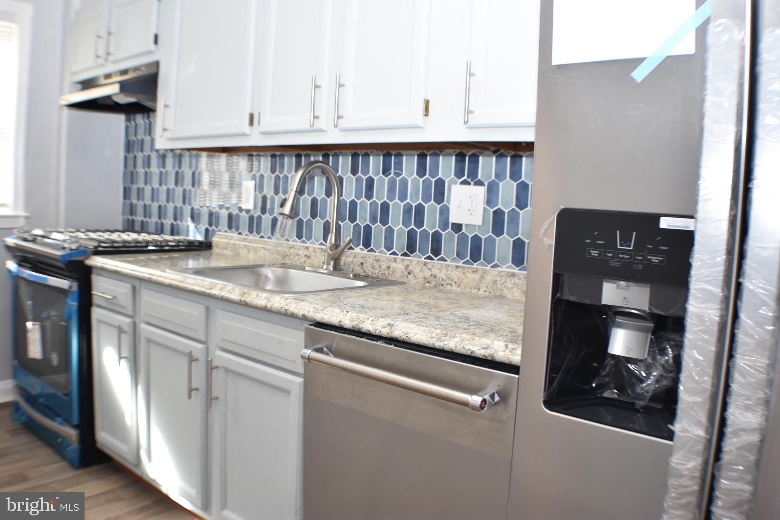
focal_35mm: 39
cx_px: 390
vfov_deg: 34.2
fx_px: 845
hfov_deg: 49.6
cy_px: 260
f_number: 4
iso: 200
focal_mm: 26
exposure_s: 1/60
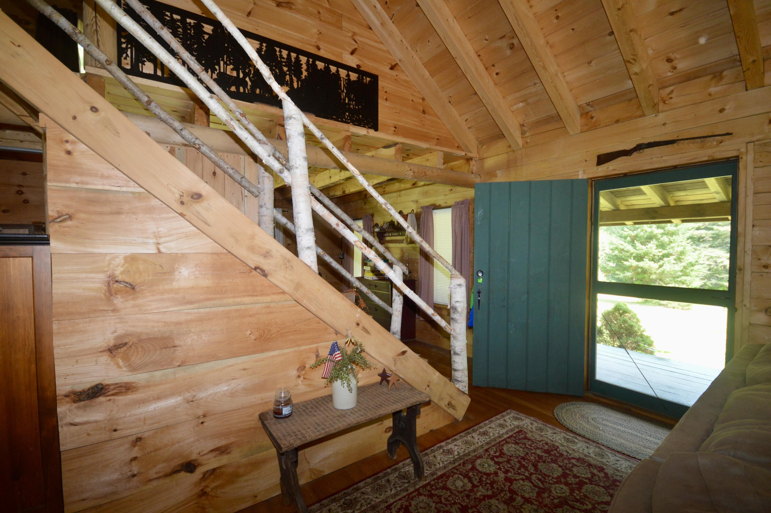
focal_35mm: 15
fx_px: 321
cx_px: 386
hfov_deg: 100.4
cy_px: 256
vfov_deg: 77.2
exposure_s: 1/60
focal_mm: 10
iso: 640
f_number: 4
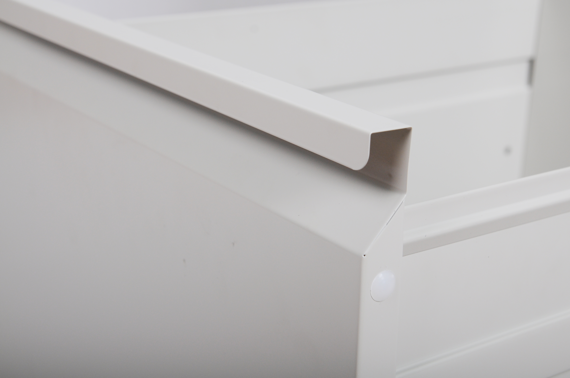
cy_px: 189
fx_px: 1186
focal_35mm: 75
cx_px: 285
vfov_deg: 18.1
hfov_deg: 27.0
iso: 250
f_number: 9
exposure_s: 1/100
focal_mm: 50
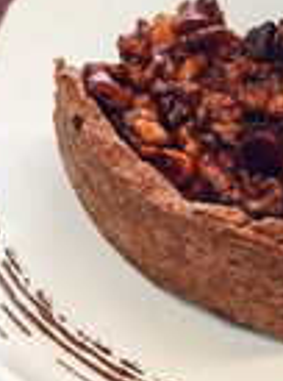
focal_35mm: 195
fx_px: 2136
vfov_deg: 10.1
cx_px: 319
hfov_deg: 7.5
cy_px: -11
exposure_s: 1/35
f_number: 2.4
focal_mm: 6
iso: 25
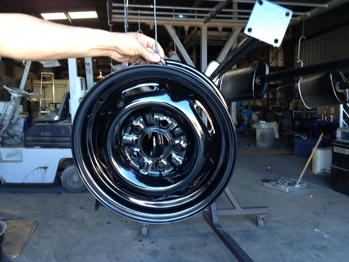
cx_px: 174
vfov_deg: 40.7
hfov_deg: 52.6
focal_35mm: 35
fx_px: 353
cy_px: 131
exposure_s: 1/20
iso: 80
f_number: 2.4
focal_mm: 4.28
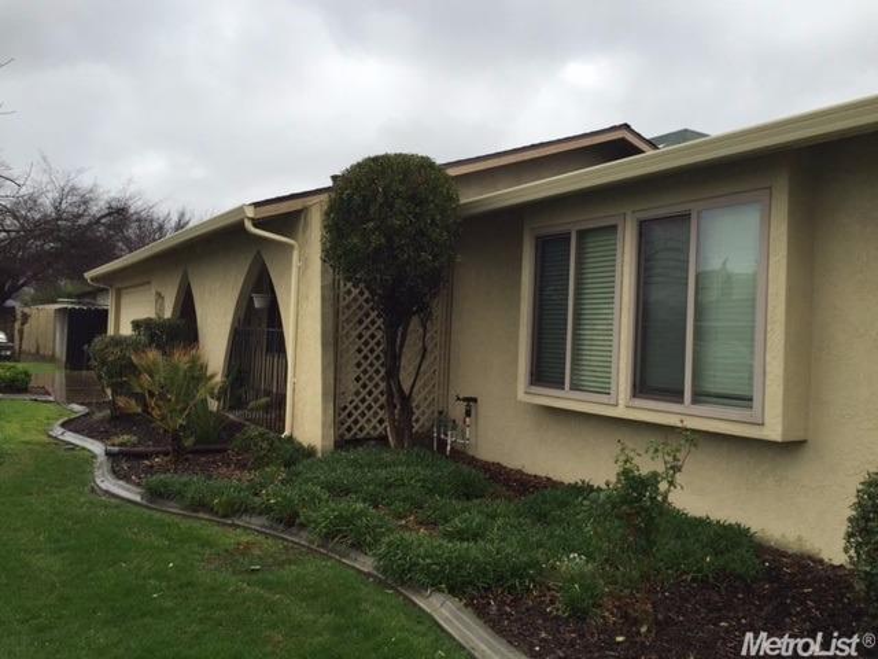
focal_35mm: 29
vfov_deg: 48.2
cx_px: 439
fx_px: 736
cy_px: 330
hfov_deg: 61.7
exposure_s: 1/321
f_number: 2.2
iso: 32
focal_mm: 4.15
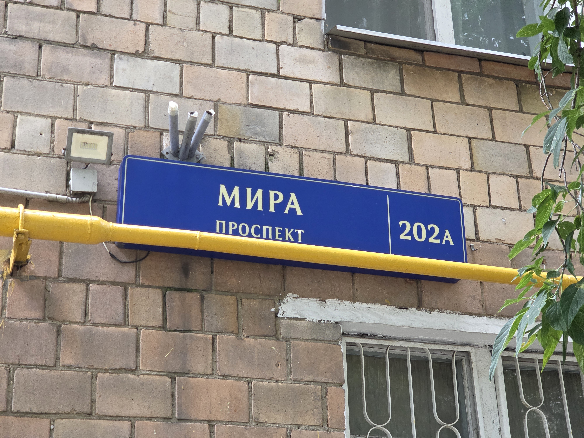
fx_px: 1164
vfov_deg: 21.3
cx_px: 292
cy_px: 219
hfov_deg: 28.2
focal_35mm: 69
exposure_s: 1/359
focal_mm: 7
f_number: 2.4
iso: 500
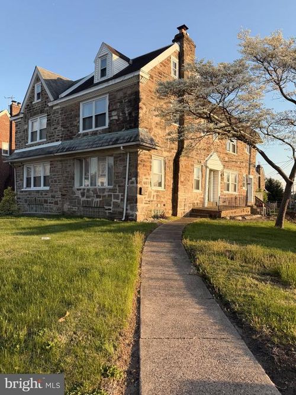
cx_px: 148
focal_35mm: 24
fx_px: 274
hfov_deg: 56.8
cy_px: 198
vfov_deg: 71.6
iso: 80
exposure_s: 1/1437
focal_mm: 6.76
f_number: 1.78
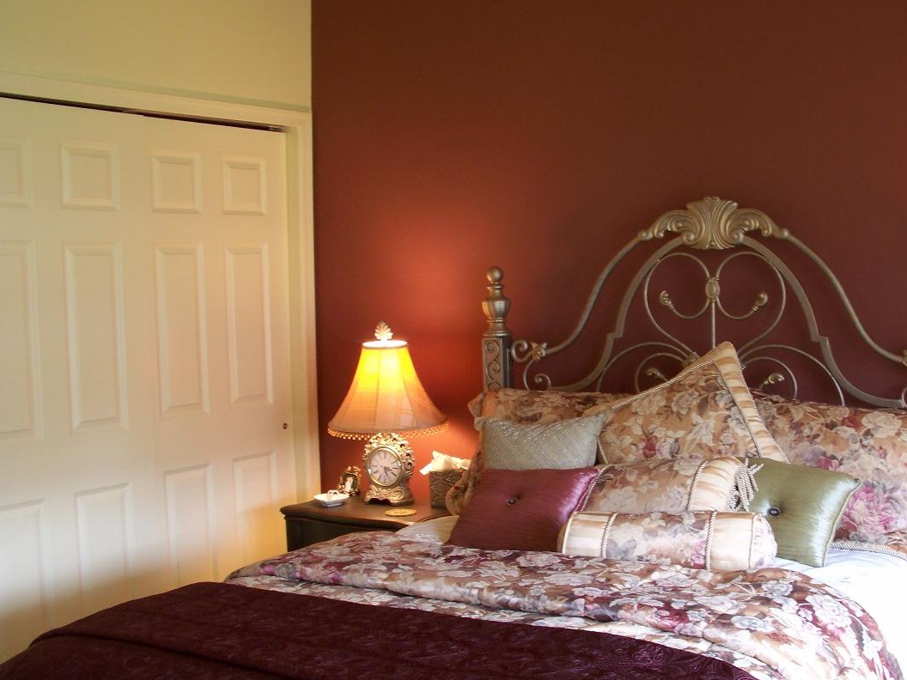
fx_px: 1179
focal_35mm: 45
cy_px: 413
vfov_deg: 32.1
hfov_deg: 41.4
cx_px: 616
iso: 64
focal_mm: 5.85
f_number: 5.6
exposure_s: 1/2
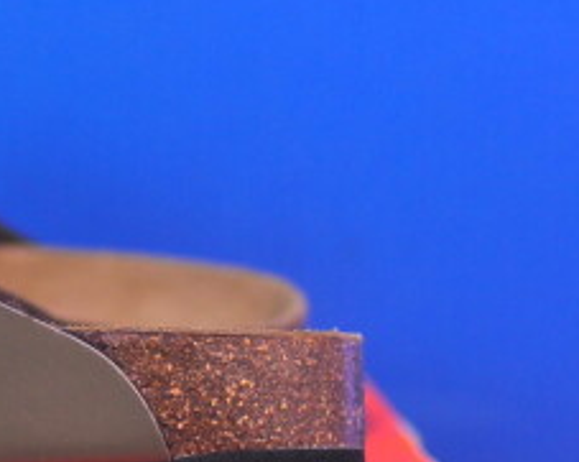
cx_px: -339
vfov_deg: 6.2
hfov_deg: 7.6
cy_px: 17
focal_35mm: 248
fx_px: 4244
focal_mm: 50
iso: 250
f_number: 2.2
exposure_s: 1/320
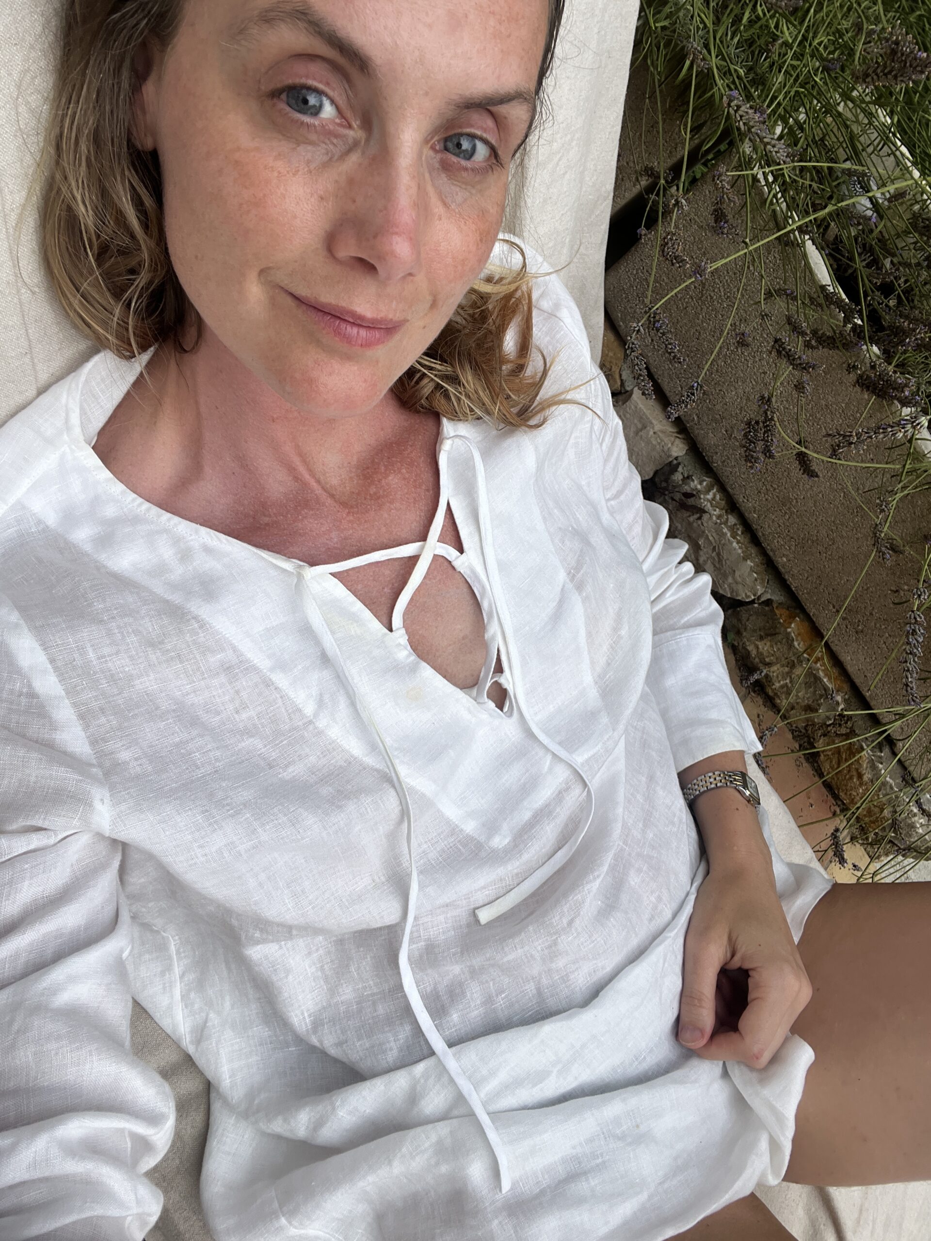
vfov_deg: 73.9
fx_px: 825
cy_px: 620
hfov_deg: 58.9
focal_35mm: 23
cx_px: 466
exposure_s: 1/122
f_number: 2.2
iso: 25
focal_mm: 2.71
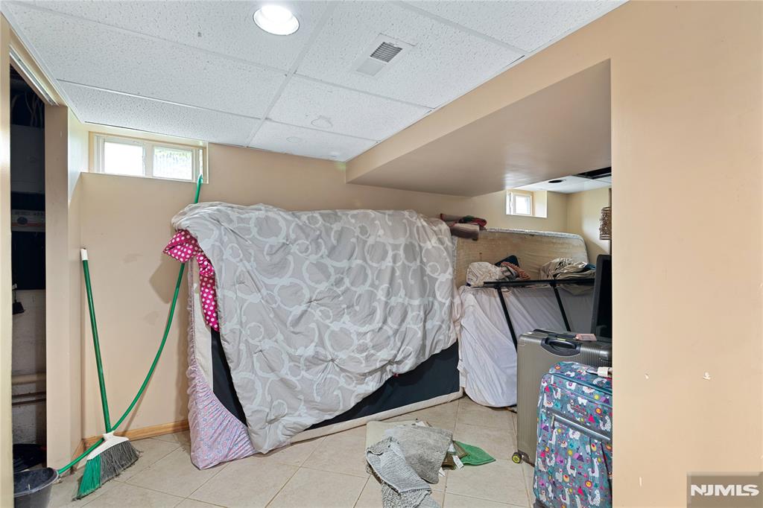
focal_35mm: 16
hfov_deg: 96.8
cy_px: 254
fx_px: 339
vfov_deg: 73.7
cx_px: 382
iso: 400
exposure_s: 1.6
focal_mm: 16
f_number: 8
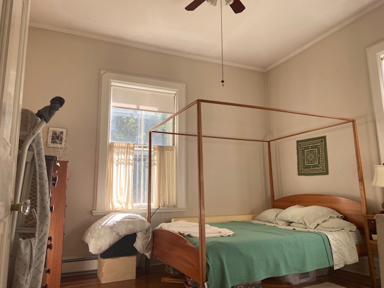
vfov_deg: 53.1
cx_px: 192
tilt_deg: +10.7
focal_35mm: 26
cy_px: 144
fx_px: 288
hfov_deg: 67.3
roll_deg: -0.3
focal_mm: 4.25
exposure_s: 1/152
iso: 32
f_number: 1.8
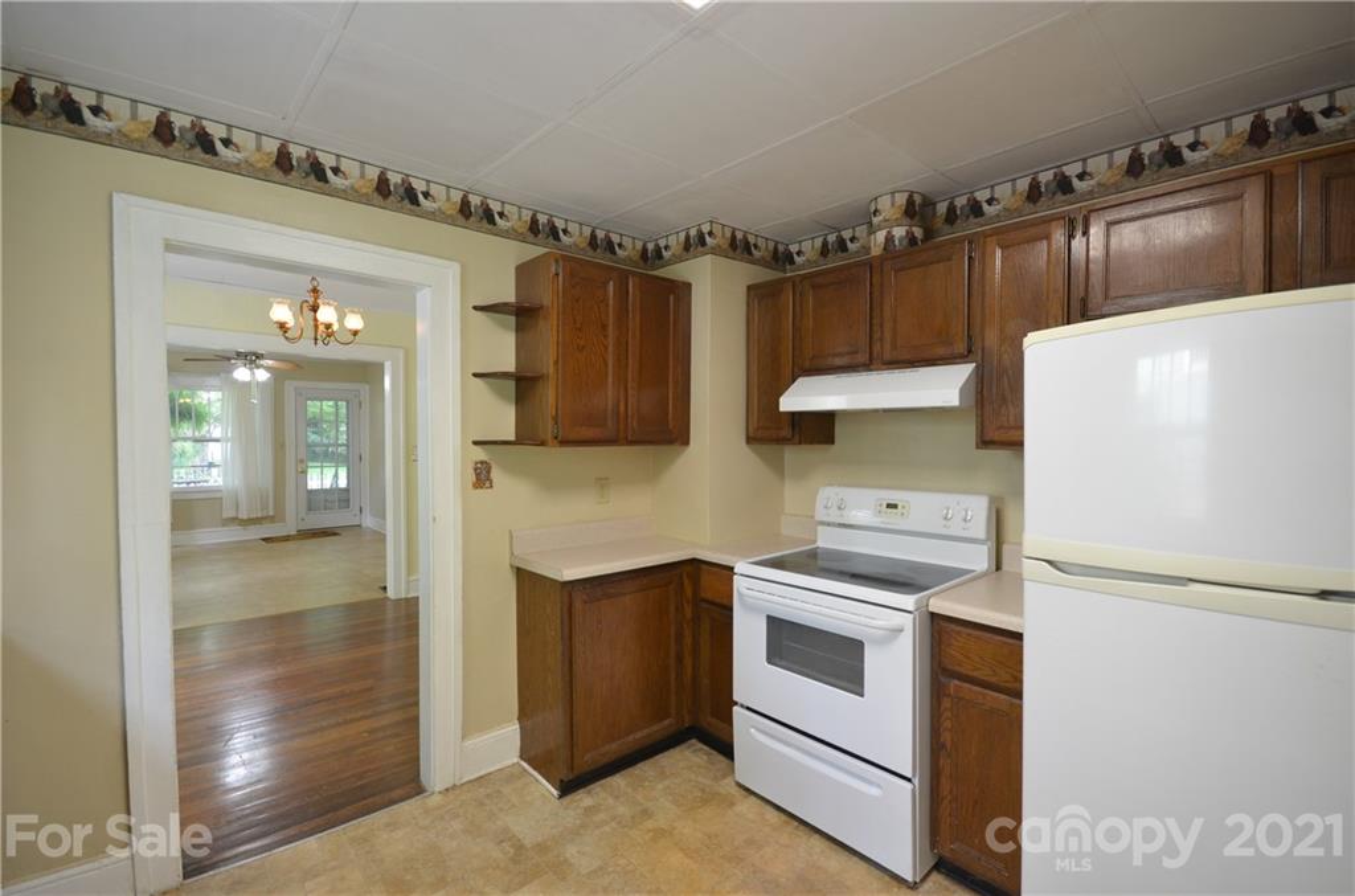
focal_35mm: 15
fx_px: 563
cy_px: 448
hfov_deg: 100.5
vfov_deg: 77.0
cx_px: 678
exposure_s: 1/15
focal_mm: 10
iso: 400
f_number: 6.3
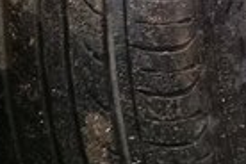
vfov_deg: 11.4
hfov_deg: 17.4
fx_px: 793
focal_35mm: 116
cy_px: -75
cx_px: 219
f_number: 2.2
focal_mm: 3.3
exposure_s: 1/33
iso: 50
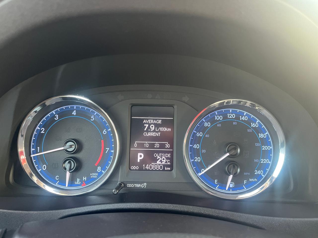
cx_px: 159
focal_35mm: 26
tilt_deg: -16.8
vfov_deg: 53.1
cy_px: 119
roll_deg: -1.5
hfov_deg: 67.3
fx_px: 239
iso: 320
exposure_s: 1/60
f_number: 1.6
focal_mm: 5.1
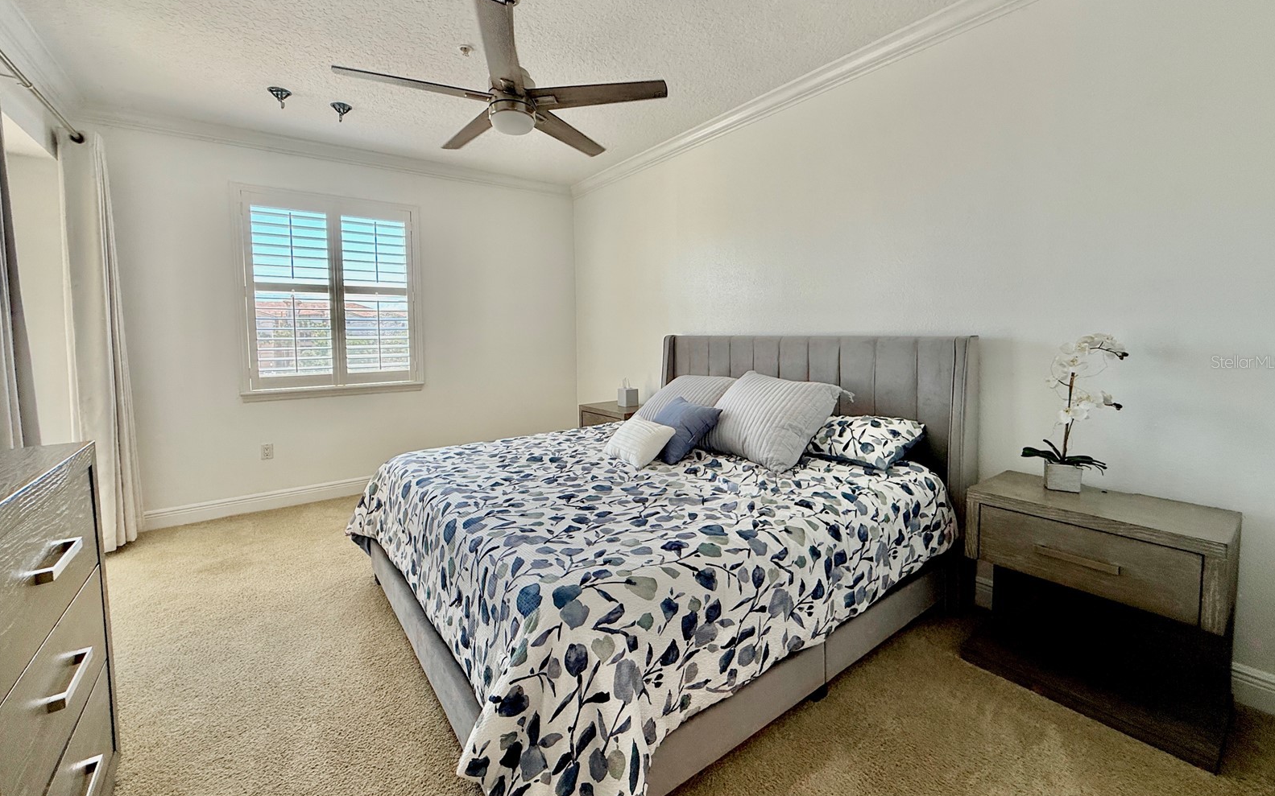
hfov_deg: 101.5
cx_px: 643
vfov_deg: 74.6
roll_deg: -0.3
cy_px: 361
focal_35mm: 15
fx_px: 521
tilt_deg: -2.3
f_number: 2.2
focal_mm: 2.22
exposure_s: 1/136
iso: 64
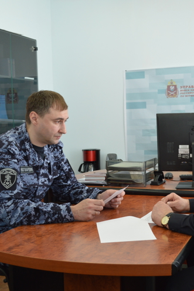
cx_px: 142
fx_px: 404
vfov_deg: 39.6
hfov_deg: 26.7
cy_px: 146
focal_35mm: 50
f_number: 4
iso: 400
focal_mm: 22
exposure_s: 1/60
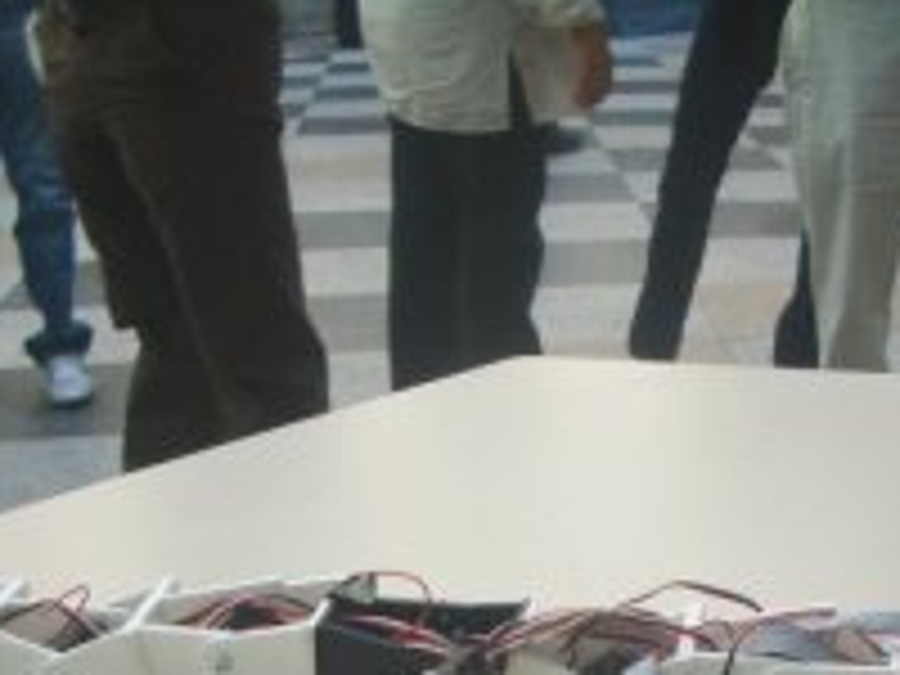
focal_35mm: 70
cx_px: 558
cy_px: 670
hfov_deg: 27.7
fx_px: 1820
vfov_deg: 20.4
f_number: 2.6
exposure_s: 1/100
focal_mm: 5.8
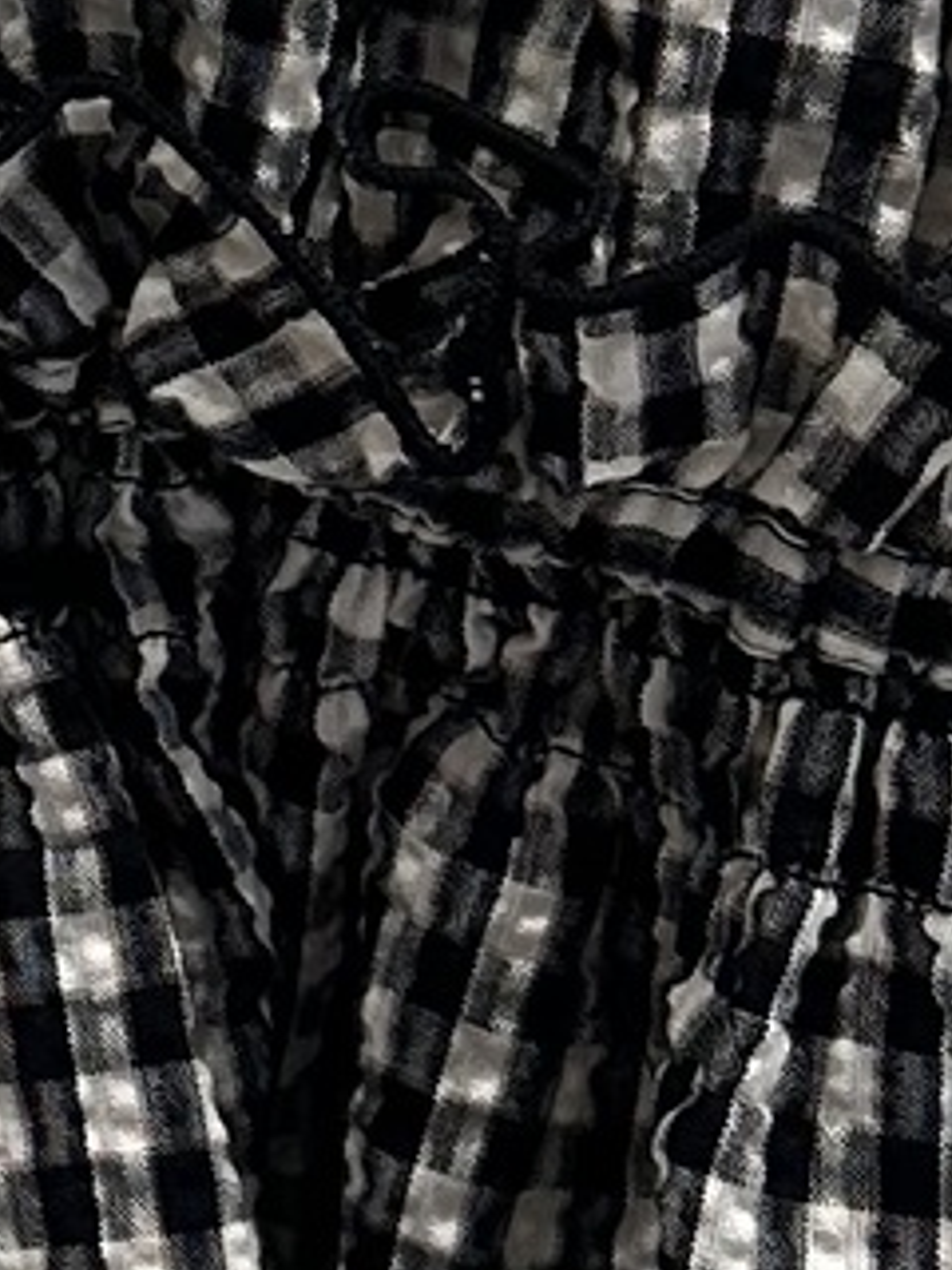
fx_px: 6600
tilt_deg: -5.6
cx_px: -777
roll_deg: -1.3
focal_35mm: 180
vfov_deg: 10.6
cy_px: -607
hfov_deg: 8.0
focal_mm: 6.86
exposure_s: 1/121
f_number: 1.78
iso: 125
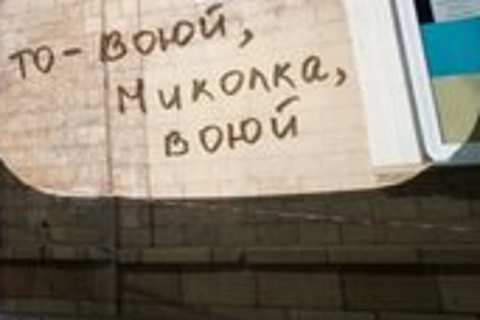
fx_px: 747
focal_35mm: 56
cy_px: 15
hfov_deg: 31.3
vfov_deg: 23.4
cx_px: -59
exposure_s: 1/160
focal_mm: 24
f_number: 4
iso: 6400
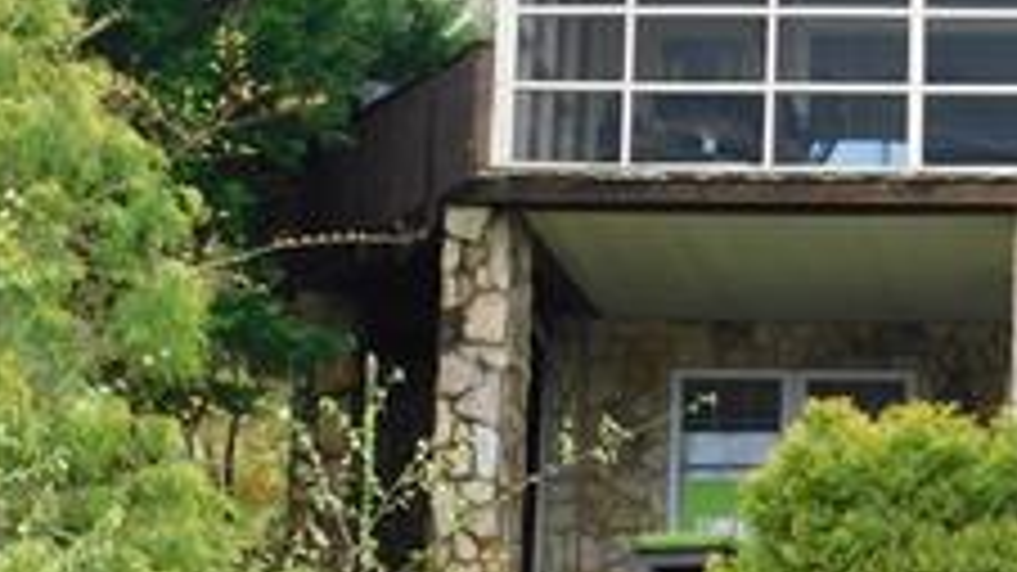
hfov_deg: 14.8
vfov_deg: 8.7
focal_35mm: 139
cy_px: 536
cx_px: 1314
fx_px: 3747
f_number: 3.7
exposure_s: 1/200
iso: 125
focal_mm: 8
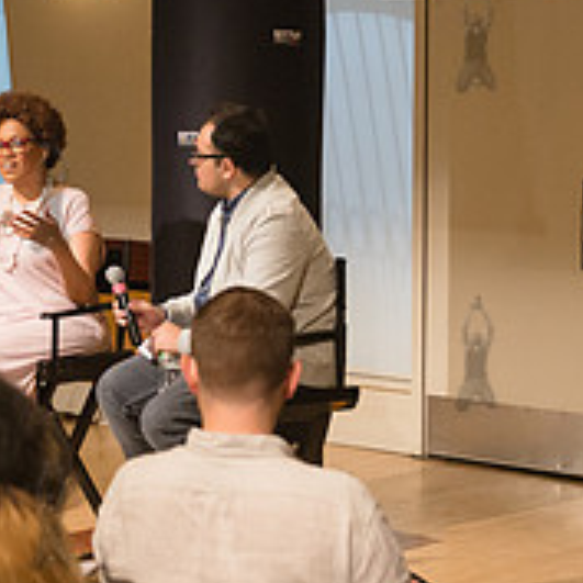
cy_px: 193
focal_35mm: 106
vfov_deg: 16.4
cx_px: 49
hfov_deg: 16.2
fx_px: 2020
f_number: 4
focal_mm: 38
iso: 2500
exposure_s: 1/320
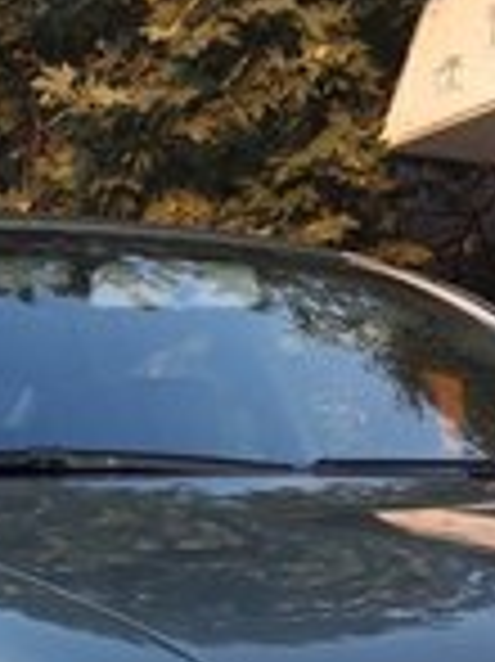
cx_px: -171
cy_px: 874
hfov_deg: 15.4
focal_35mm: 91
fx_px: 1738
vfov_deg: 19.7
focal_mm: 3.71
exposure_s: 1/100
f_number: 1.7
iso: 40
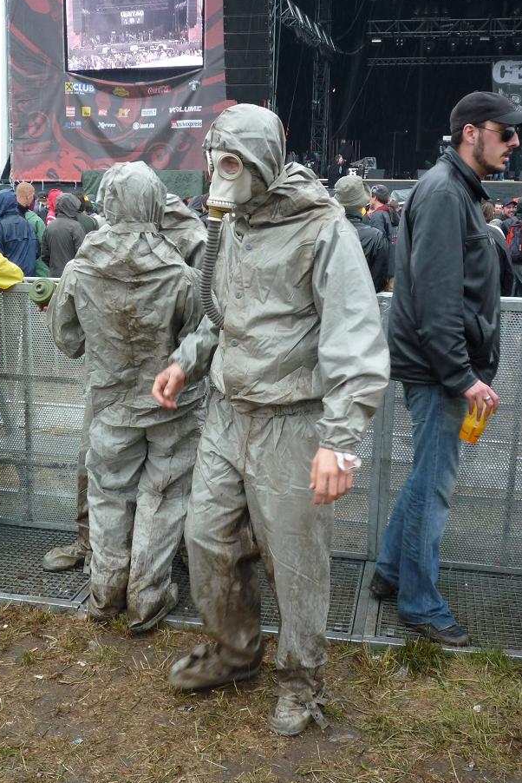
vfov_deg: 47.4
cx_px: 228
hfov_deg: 32.6
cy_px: 390
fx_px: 891
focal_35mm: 41
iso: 200
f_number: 4
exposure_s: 1/80
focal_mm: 6.8
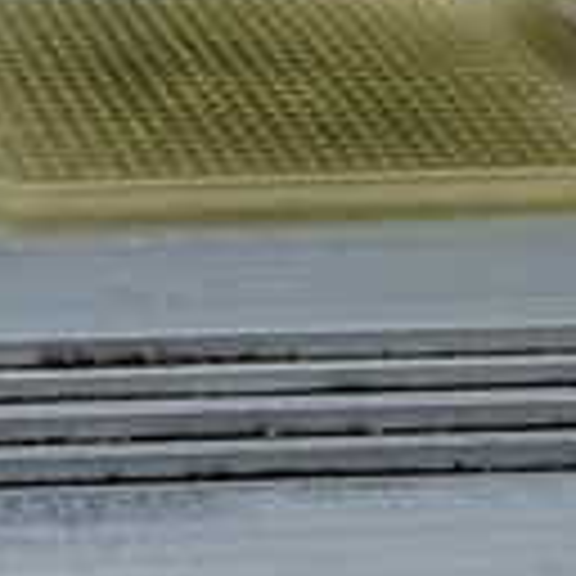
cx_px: -592
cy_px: 803
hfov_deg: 12.0
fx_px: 2429
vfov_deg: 13.0
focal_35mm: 129
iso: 50
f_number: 1.8
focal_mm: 5.54
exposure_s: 1/108
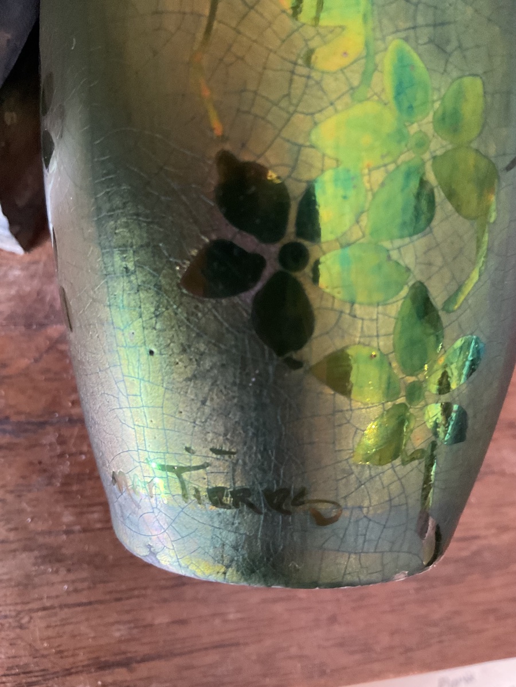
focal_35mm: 29
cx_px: 258
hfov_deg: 48.2
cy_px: 344
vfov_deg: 61.7
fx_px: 576
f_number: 1.8
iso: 320
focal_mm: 3
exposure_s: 1/30
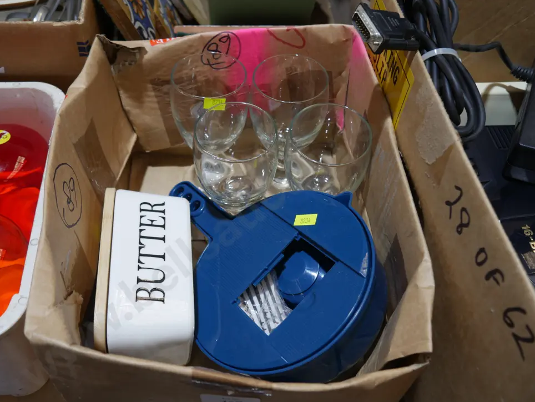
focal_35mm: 34
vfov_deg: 41.8
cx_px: 253
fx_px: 526
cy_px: 211
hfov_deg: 53.9
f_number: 3.6
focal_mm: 16
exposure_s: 1/100
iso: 200
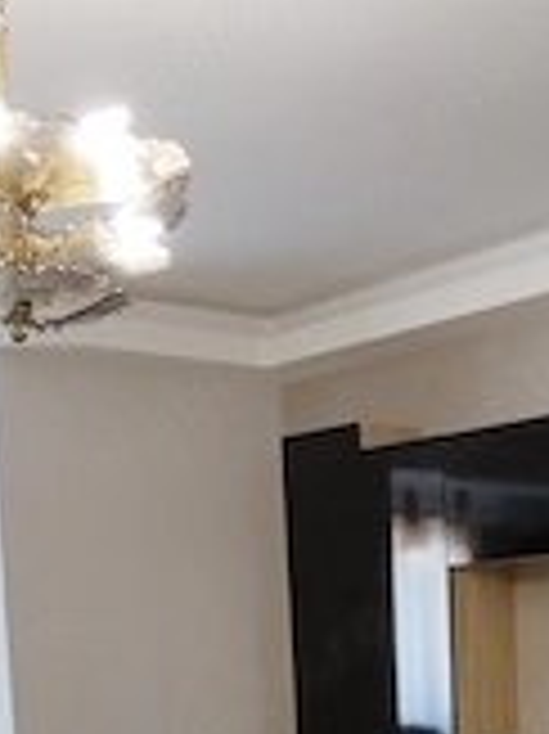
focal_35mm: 64
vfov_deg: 27.9
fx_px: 1355
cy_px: 788
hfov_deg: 22.7
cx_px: 400
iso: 1013
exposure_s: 1/100
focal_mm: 4.95
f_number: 1.9
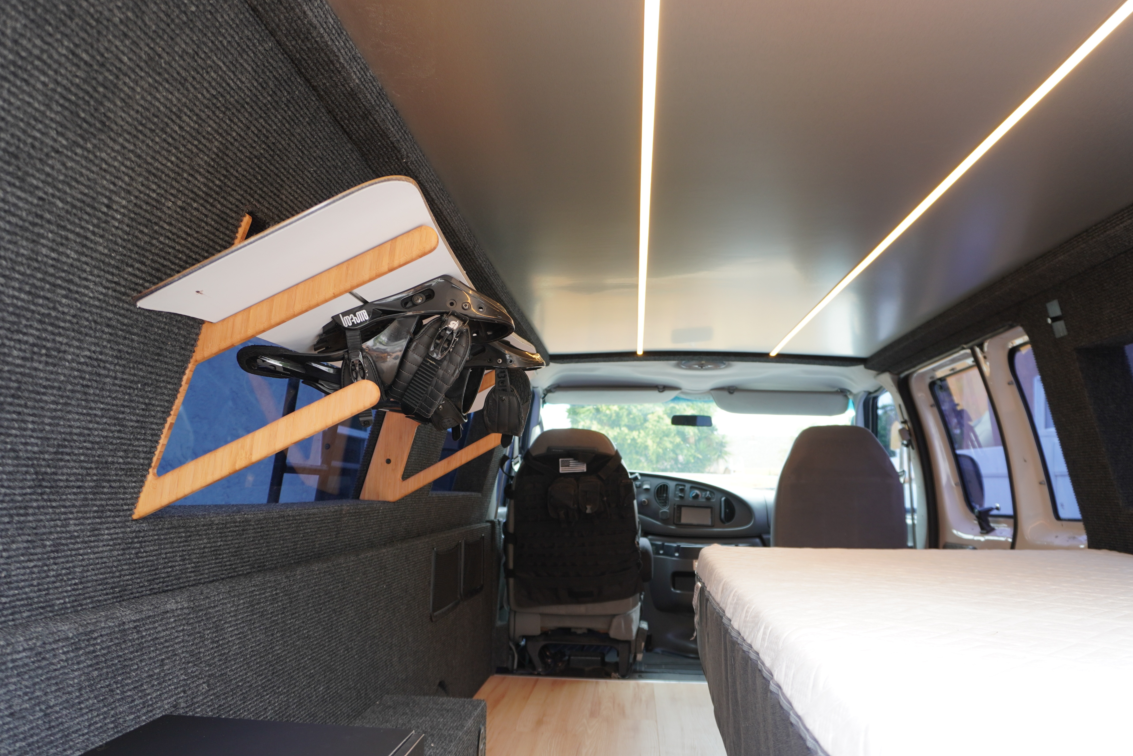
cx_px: 576
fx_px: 881
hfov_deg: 65.5
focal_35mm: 28
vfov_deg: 46.3
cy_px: 418
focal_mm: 16
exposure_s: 1/60
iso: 160
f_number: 4
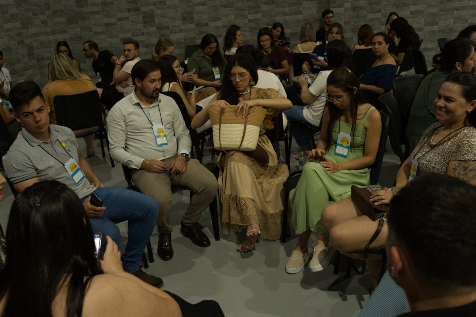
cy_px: 158
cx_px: 238
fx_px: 463
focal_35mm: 35
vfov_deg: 37.9
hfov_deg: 54.4
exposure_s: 1/80
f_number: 5.6
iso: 8000
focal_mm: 35
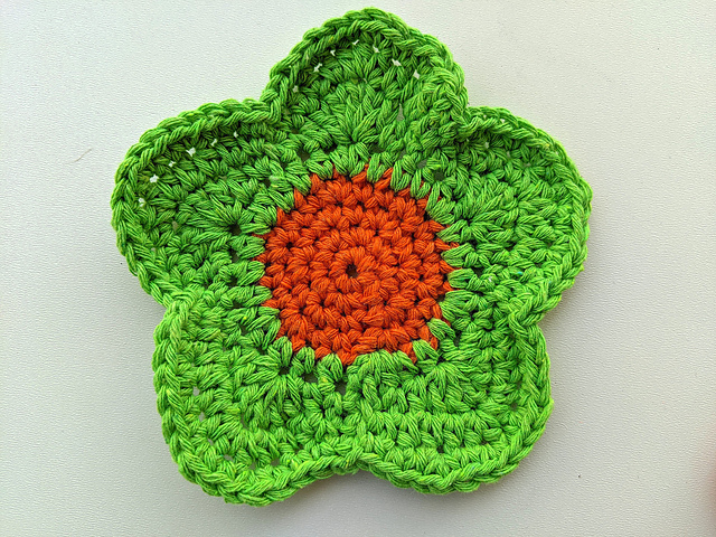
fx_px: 558
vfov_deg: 51.4
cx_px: 358
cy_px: 268
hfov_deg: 65.3
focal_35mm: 27
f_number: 1.8
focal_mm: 4.44
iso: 40
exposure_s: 1/258
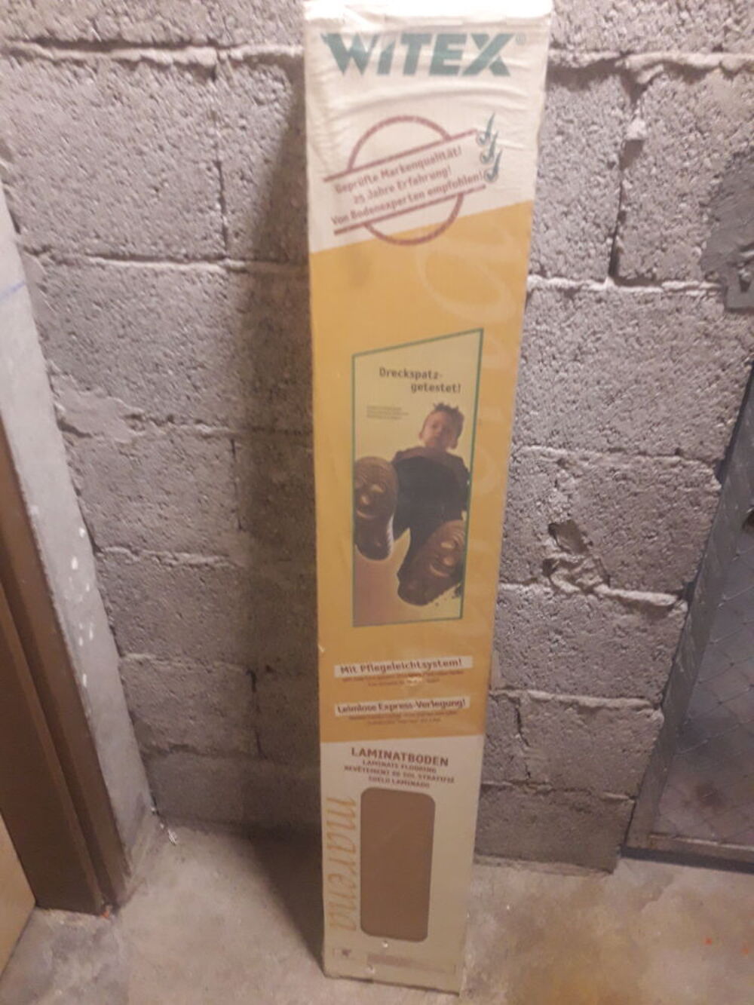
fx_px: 813
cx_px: 377
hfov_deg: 49.8
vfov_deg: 63.4
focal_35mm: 28
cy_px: 502
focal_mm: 3.7
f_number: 1.9
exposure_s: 1/17
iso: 200
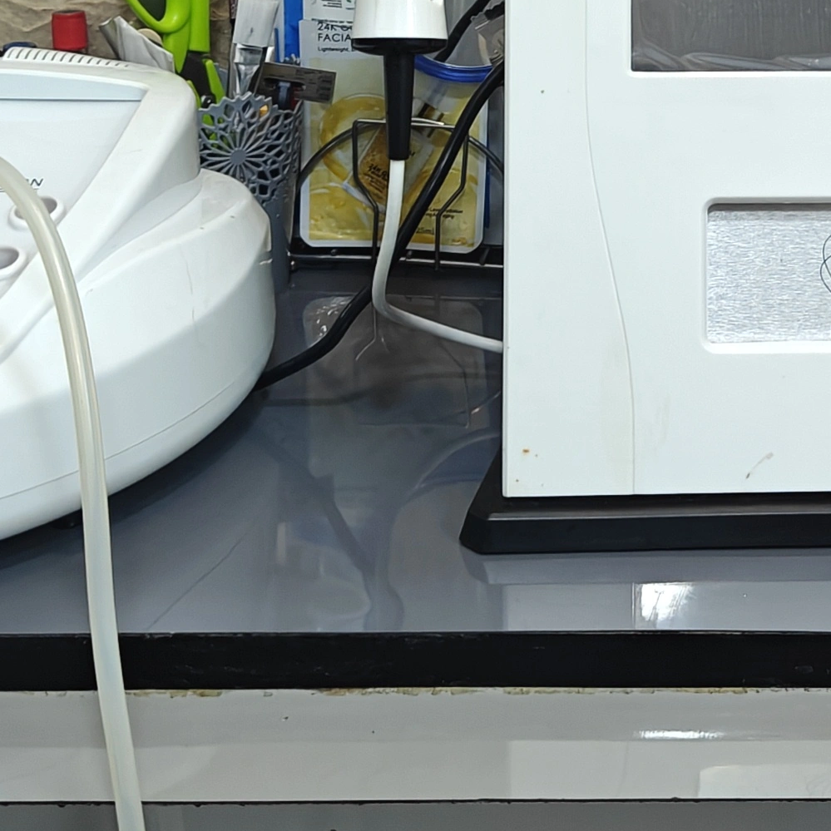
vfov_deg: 19.3
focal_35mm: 87
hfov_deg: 19.5
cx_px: 785
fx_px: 2363
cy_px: -43
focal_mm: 5.59
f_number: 1.8
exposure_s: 1/100
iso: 320
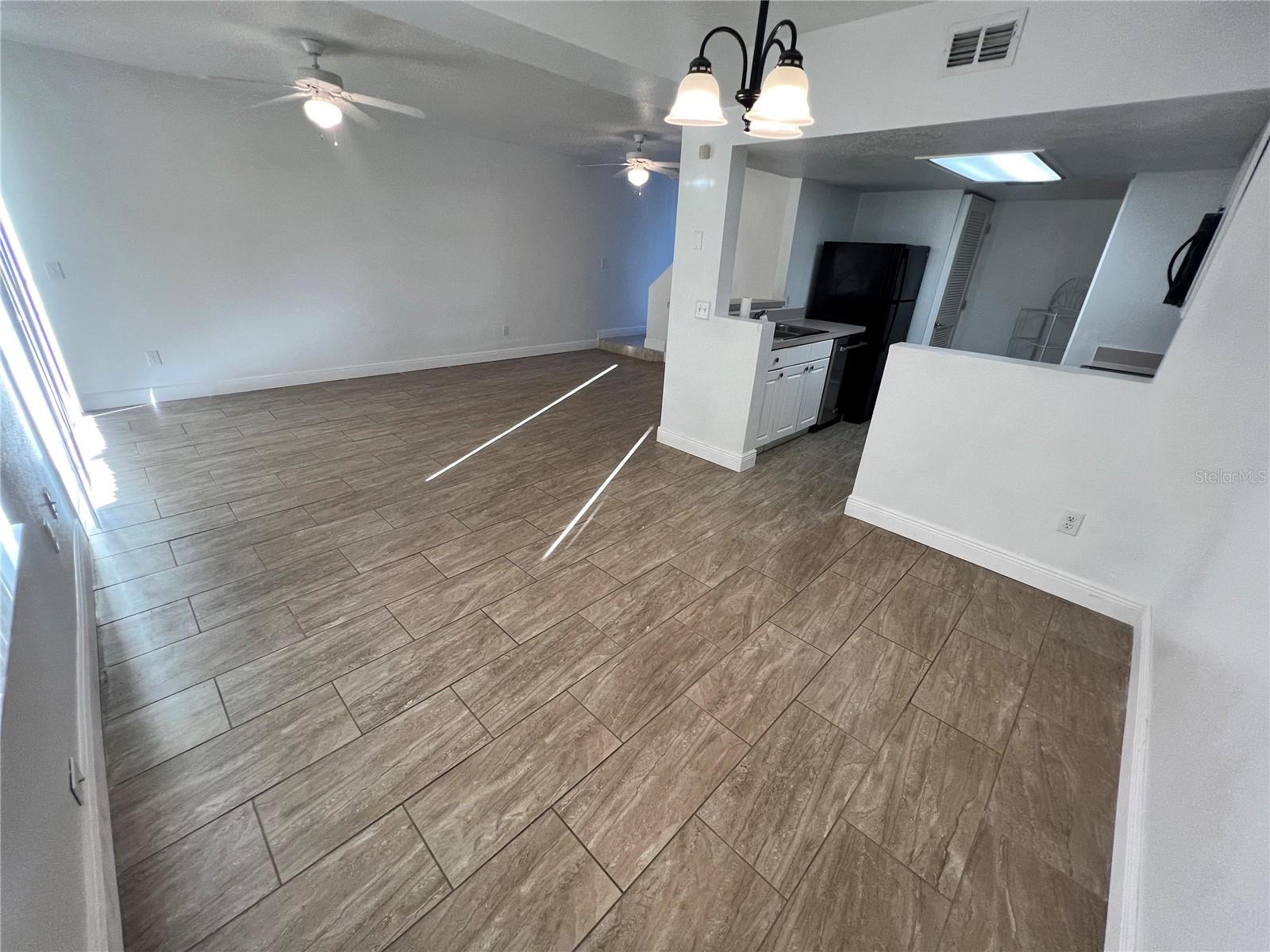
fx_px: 477
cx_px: 635
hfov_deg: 106.2
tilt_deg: -24.5
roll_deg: -3.0
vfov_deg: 89.9
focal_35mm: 13
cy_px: 476
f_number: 1.8
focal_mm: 1.57
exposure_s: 1/120
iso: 125
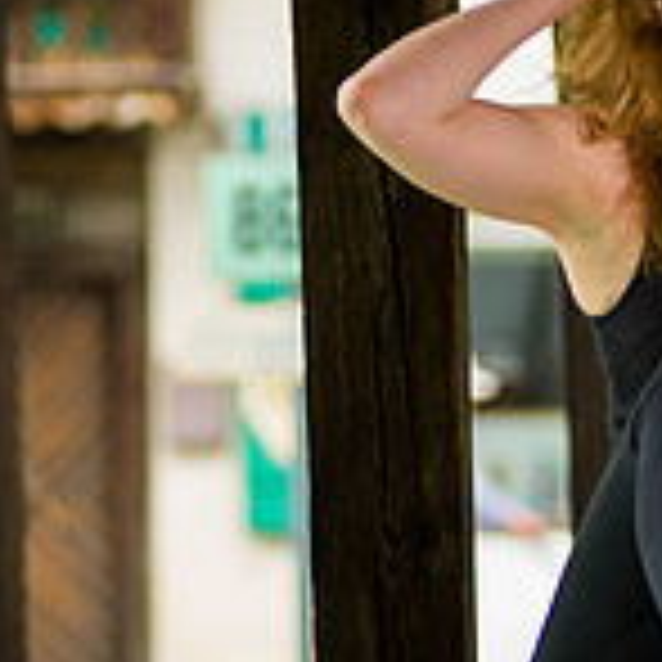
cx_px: 1139
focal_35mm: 402
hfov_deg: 4.3
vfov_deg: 4.4
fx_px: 8698
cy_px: 142
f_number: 3.2
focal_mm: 120
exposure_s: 1/400
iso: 250
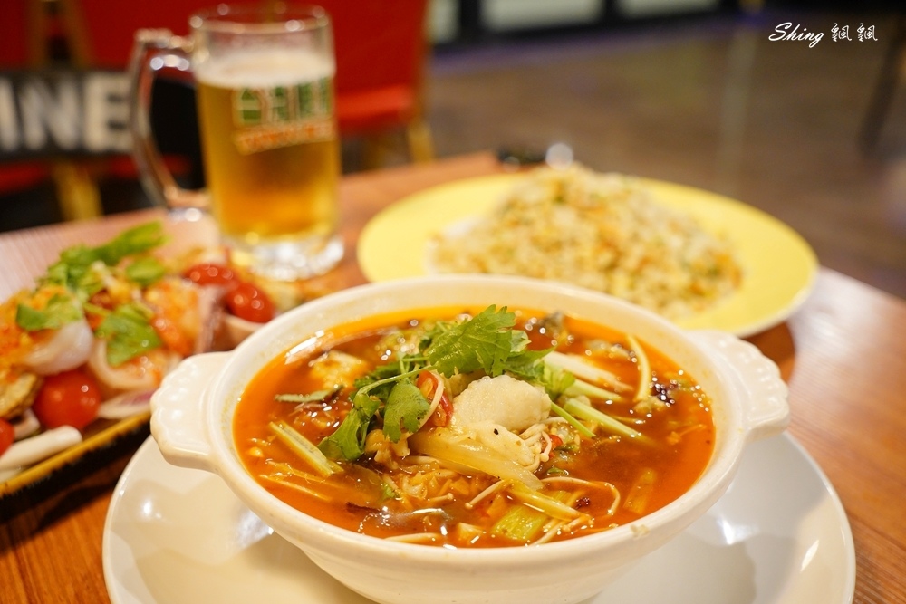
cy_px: 302
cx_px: 453
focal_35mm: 37
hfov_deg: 51.9
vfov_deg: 36.0
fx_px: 931
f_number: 4
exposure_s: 1/40
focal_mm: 37
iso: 1600
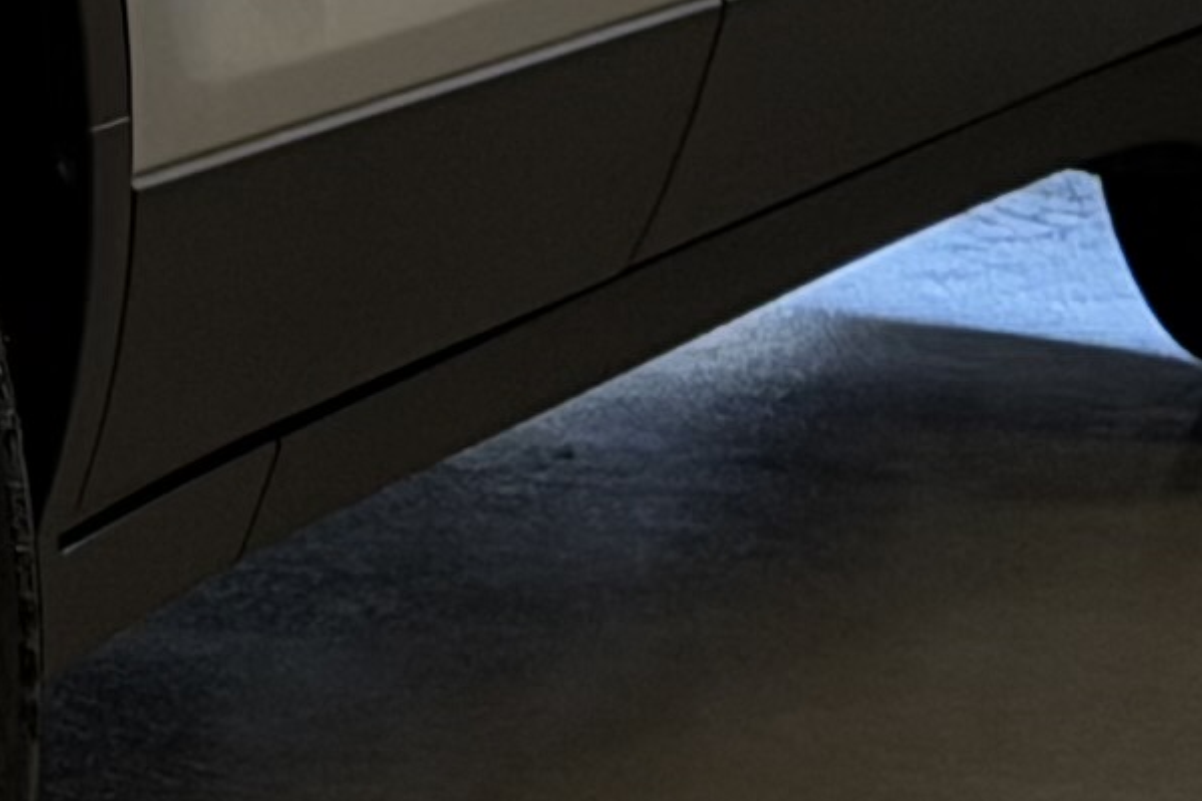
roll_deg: +0.5
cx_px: -1427
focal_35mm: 336
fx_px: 11215
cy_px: -775
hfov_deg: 5.9
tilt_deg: -8.1
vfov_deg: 4.0
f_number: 1.78
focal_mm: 6.76
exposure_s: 1/124
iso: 200
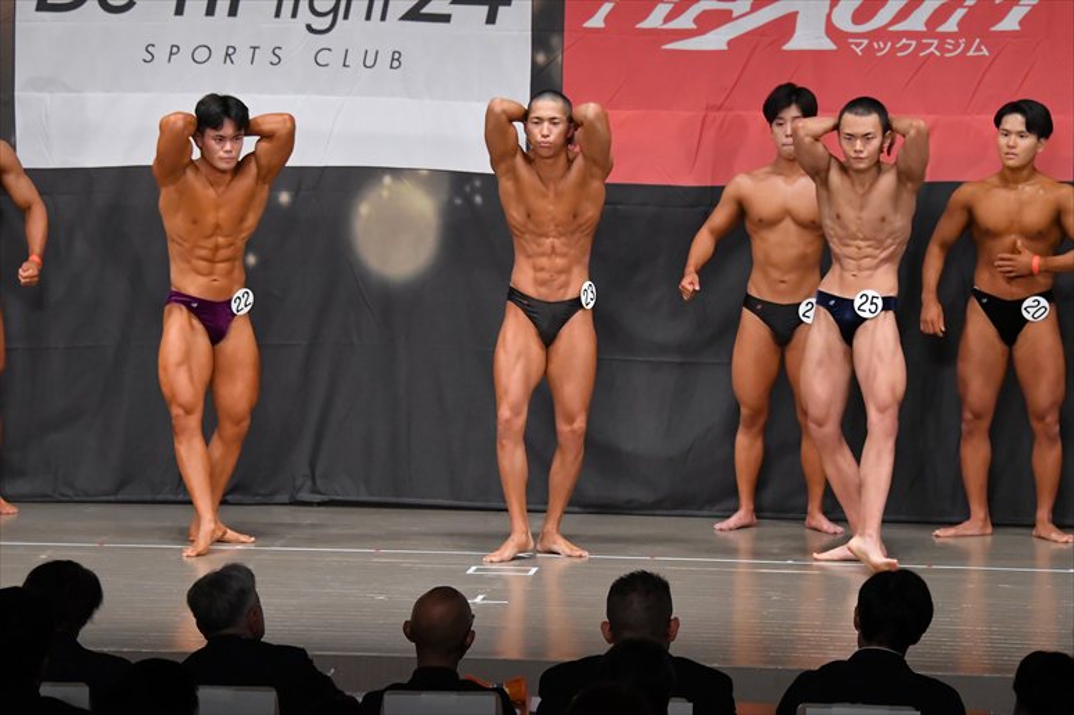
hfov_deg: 12.2
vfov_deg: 8.2
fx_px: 5010
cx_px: 537
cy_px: 358
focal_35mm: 168
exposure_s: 1/400
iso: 5000
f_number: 5.6
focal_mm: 112
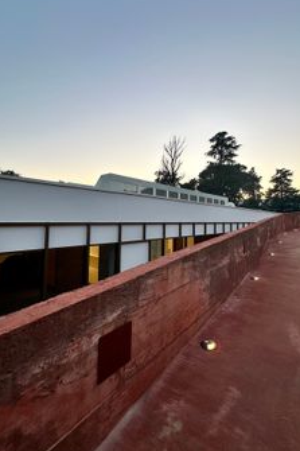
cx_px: 170
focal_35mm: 17
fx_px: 213
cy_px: 211
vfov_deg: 93.2
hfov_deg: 70.1
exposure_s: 1/281
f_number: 2.2
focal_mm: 2.22
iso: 40
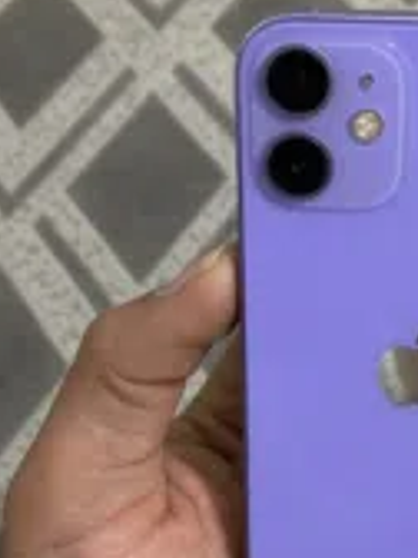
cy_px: 282
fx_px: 998
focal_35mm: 62
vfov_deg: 31.2
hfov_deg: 22.9
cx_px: 391
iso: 400
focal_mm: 4.25
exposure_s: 1/55
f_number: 1.8
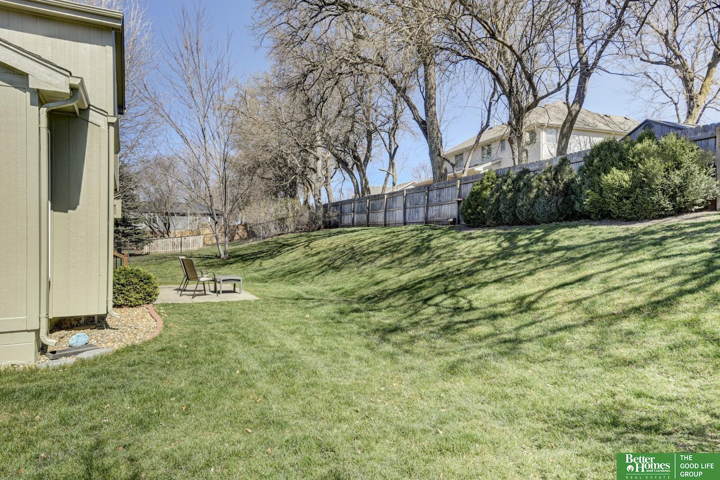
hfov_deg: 76.1
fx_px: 460
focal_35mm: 23
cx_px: 360
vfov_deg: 55.1
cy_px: 240
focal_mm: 23
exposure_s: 1/320
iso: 400
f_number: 11
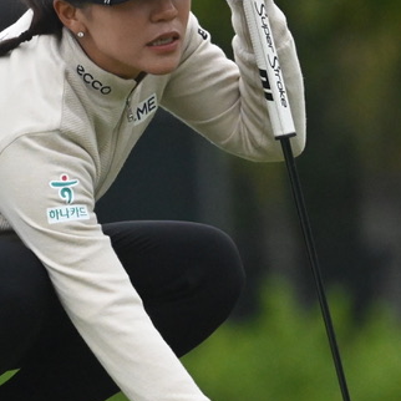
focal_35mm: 1718
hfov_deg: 1.0
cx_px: 98
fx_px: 22516
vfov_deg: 1.0
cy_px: 210
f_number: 5.6
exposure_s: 1/4000
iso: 4500
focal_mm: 400
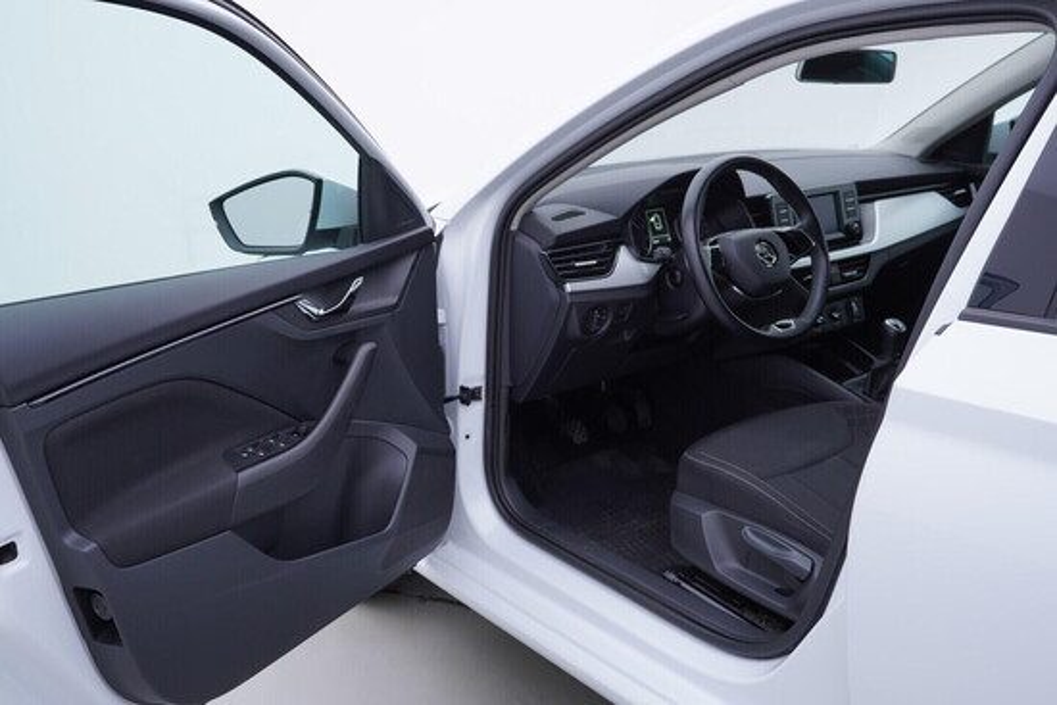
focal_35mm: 36
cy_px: 352
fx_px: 1057
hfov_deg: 53.1
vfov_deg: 36.9
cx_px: 528
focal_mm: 24
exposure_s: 1/60
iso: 125
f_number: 3.5
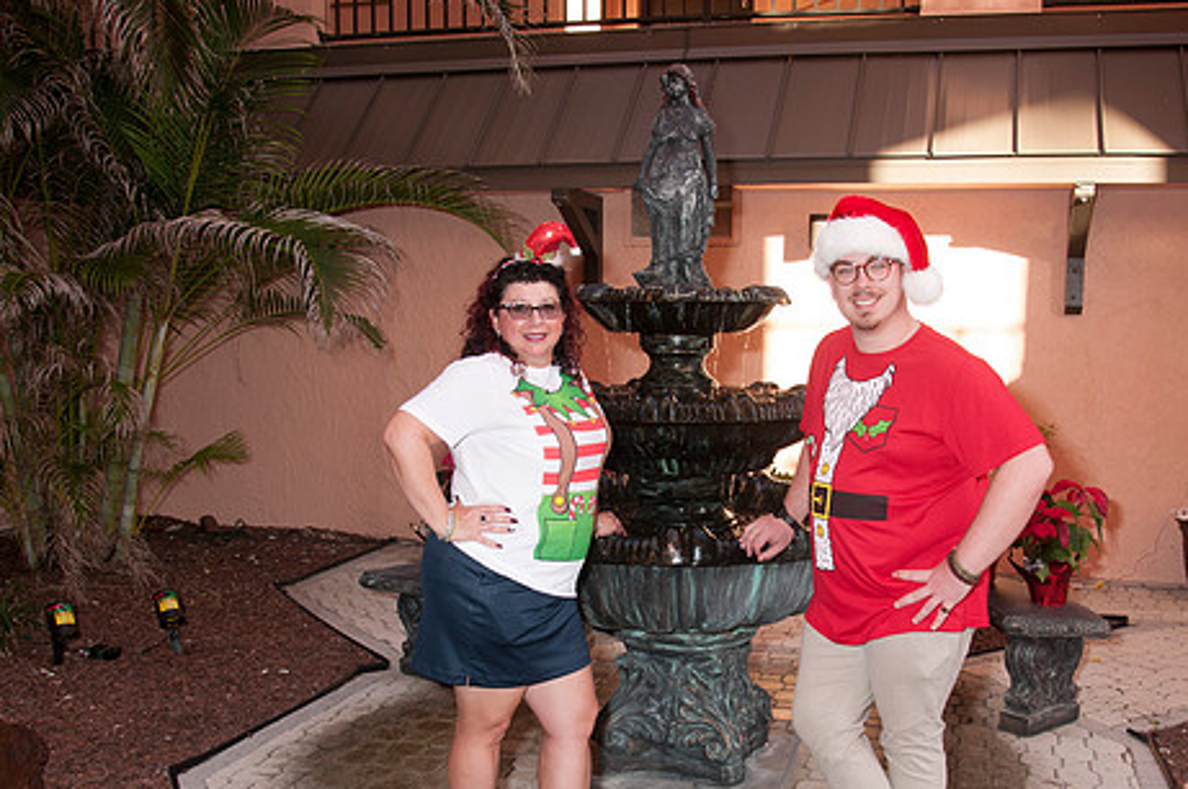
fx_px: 1120
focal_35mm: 34
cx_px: 701
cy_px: 483
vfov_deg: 38.6
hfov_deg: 55.5
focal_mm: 18
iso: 100
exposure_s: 1/60
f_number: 5.6
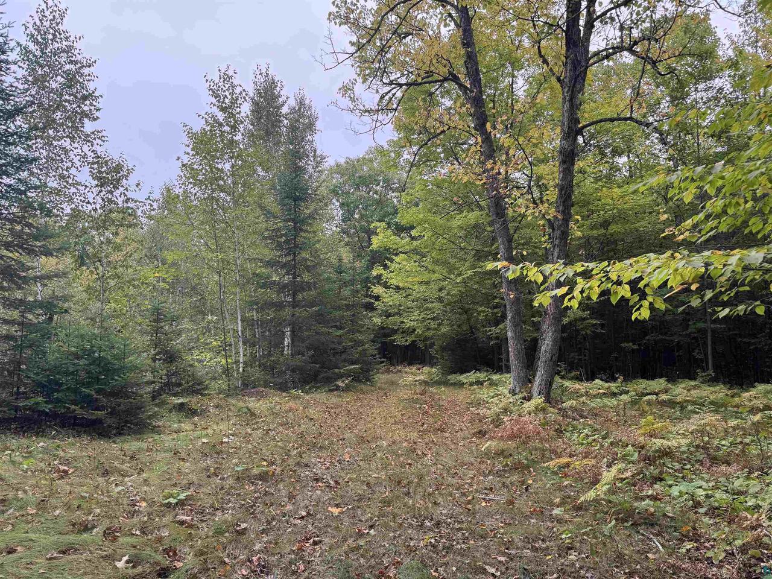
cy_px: 290
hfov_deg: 71.6
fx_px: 535
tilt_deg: +5.1
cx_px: 386
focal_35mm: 24
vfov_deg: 56.8
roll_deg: +0.3
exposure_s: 1/174
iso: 64
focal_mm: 6.76
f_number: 1.78
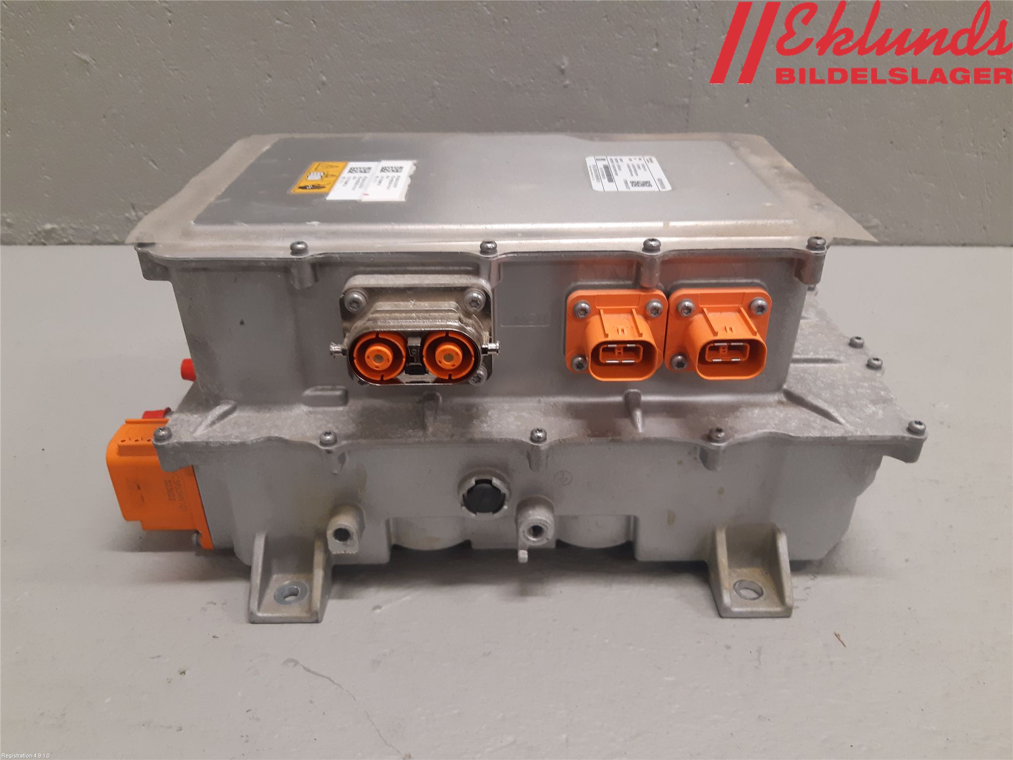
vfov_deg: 53.1
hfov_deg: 67.3
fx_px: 761
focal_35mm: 26
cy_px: 380
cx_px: 506
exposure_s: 1/50
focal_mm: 3.93
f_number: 1.7
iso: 160
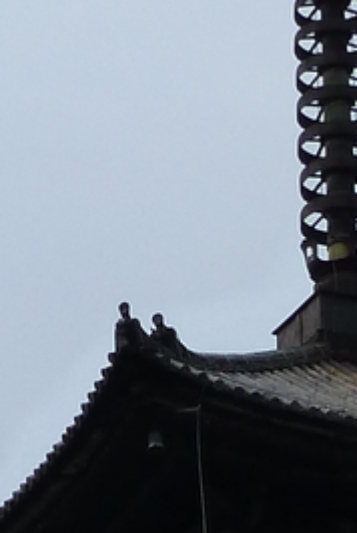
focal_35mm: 275
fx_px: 4080
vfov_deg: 7.2
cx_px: 499
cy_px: 1130
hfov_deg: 5.0
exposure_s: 1/80
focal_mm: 7.3
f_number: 3.7
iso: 125
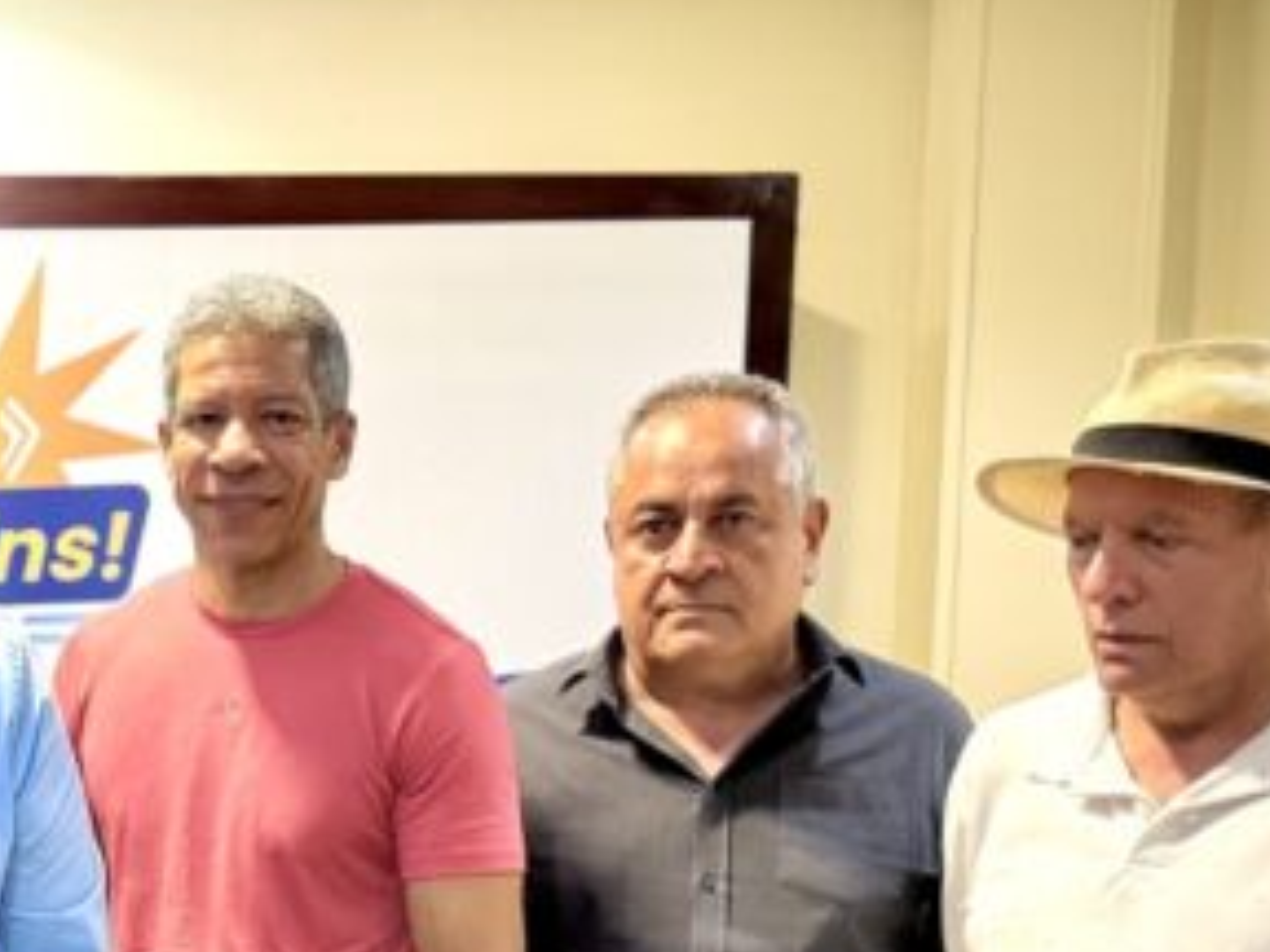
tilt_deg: -6.7
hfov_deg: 28.1
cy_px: 939
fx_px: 2348
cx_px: -57
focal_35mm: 64
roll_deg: -0.4
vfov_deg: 22.1
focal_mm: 6.76
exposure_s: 1/60
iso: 500
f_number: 1.78
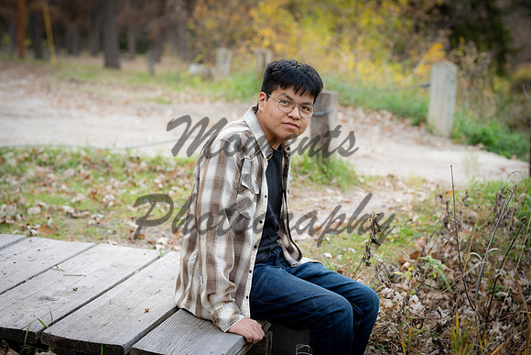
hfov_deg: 23.9
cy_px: 178
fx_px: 1254
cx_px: 266
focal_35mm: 85
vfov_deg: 16.1
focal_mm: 85
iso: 200
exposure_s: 1/125
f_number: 3.5
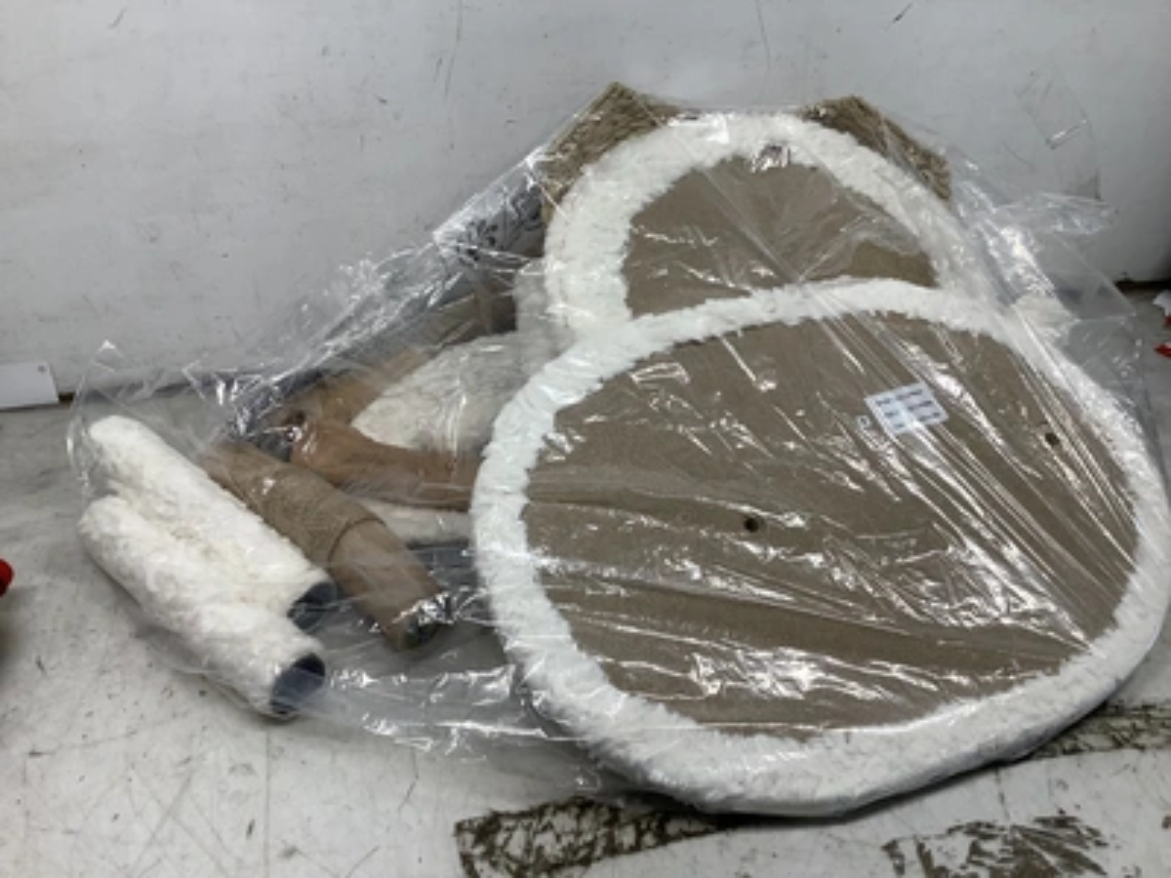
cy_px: 439
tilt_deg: -35.5
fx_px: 1049
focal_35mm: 31
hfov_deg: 58.4
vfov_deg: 45.4
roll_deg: -1.0
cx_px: 586
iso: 40
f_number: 2.4
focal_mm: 3.3
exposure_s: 1/120
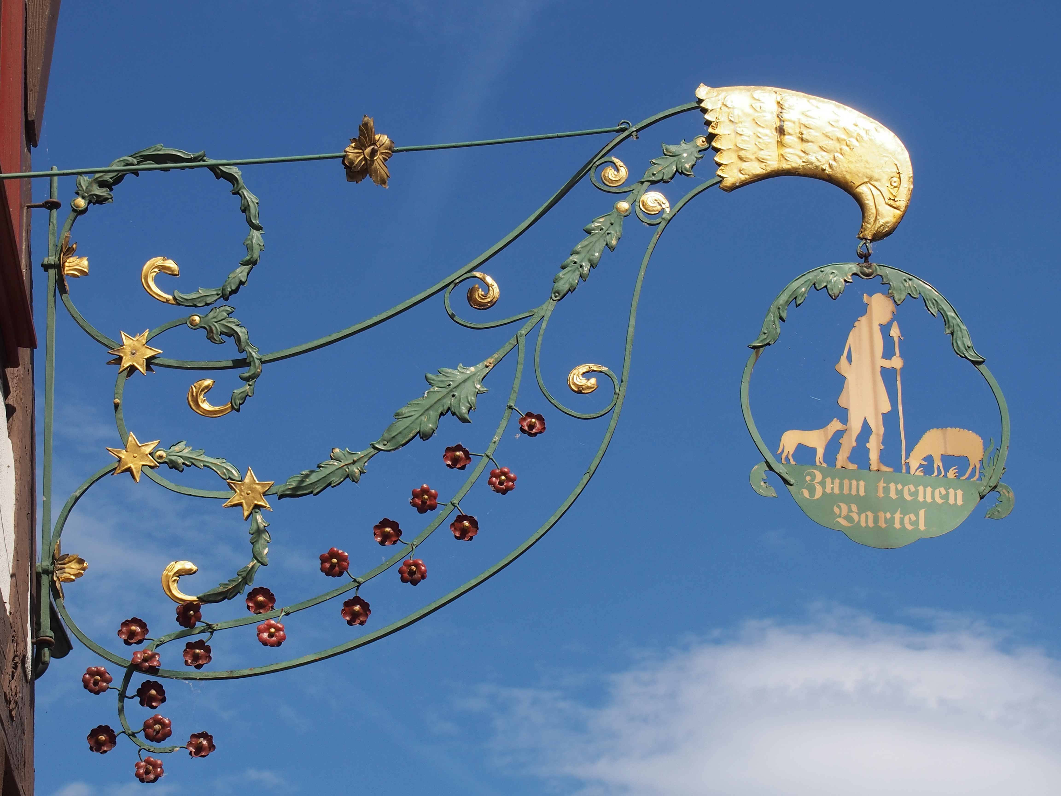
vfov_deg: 17.6
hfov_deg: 23.3
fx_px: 2575
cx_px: 530
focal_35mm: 84
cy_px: 398
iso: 200
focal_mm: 42
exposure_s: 1/500
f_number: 10
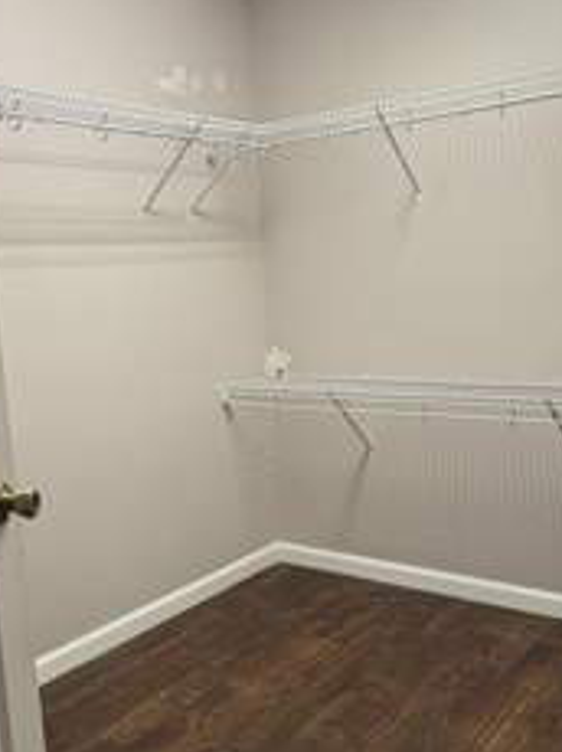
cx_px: 265
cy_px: 399
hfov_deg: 36.7
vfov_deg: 47.9
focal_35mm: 39
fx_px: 846
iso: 125
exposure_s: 1/60
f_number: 2.2
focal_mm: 2.22
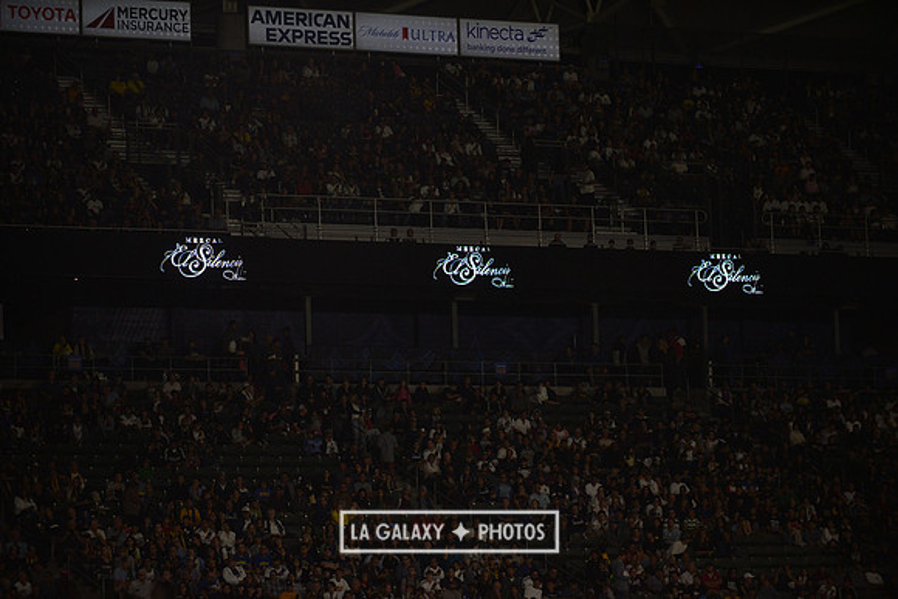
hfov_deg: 11.4
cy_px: 300
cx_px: 449
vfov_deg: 7.6
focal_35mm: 180
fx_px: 4491
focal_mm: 180
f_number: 2.8
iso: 1600
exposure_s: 1/3200
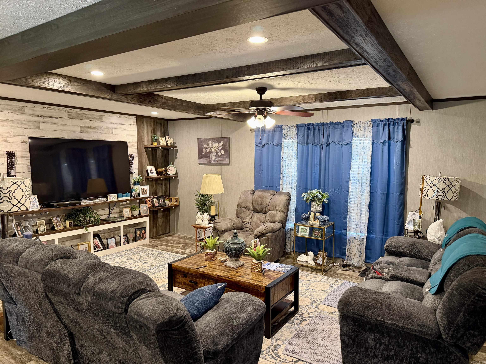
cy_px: 182
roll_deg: -0.4
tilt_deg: -3.5
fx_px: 337
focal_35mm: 24
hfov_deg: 71.6
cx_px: 243
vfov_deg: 56.8
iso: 400
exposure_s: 1/60
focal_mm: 6.76
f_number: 1.78
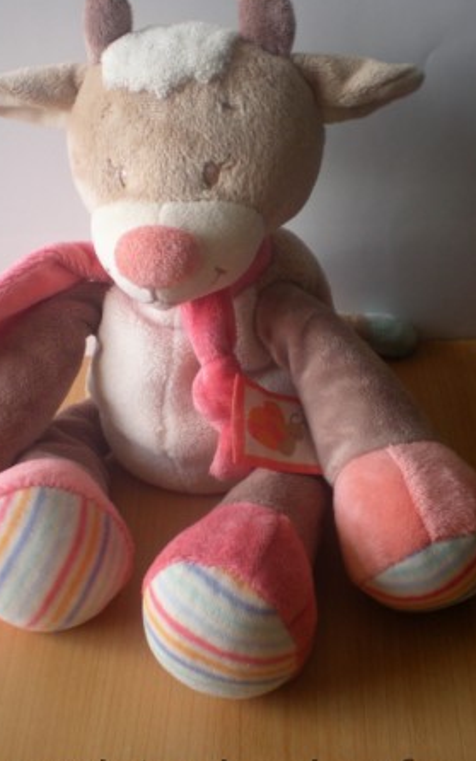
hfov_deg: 27.3
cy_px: 370
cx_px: 172
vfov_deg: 42.6
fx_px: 975
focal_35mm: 47
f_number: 3.1
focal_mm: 6.3
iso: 127
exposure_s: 1/60.1
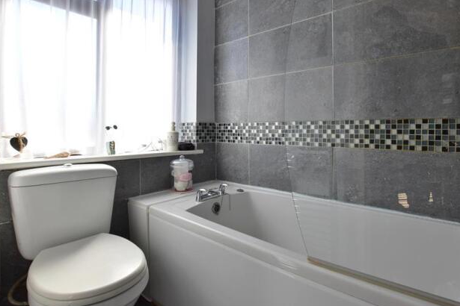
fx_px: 204
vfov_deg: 73.7
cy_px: 150
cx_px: 229
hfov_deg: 96.7
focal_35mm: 16
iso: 200
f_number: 11
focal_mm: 10
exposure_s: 1/80
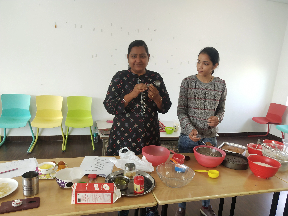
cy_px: 108
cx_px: 144
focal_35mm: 30
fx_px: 250
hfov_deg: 60.0
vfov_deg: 46.8
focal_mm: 3.95
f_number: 1.8
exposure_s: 1/100
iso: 105
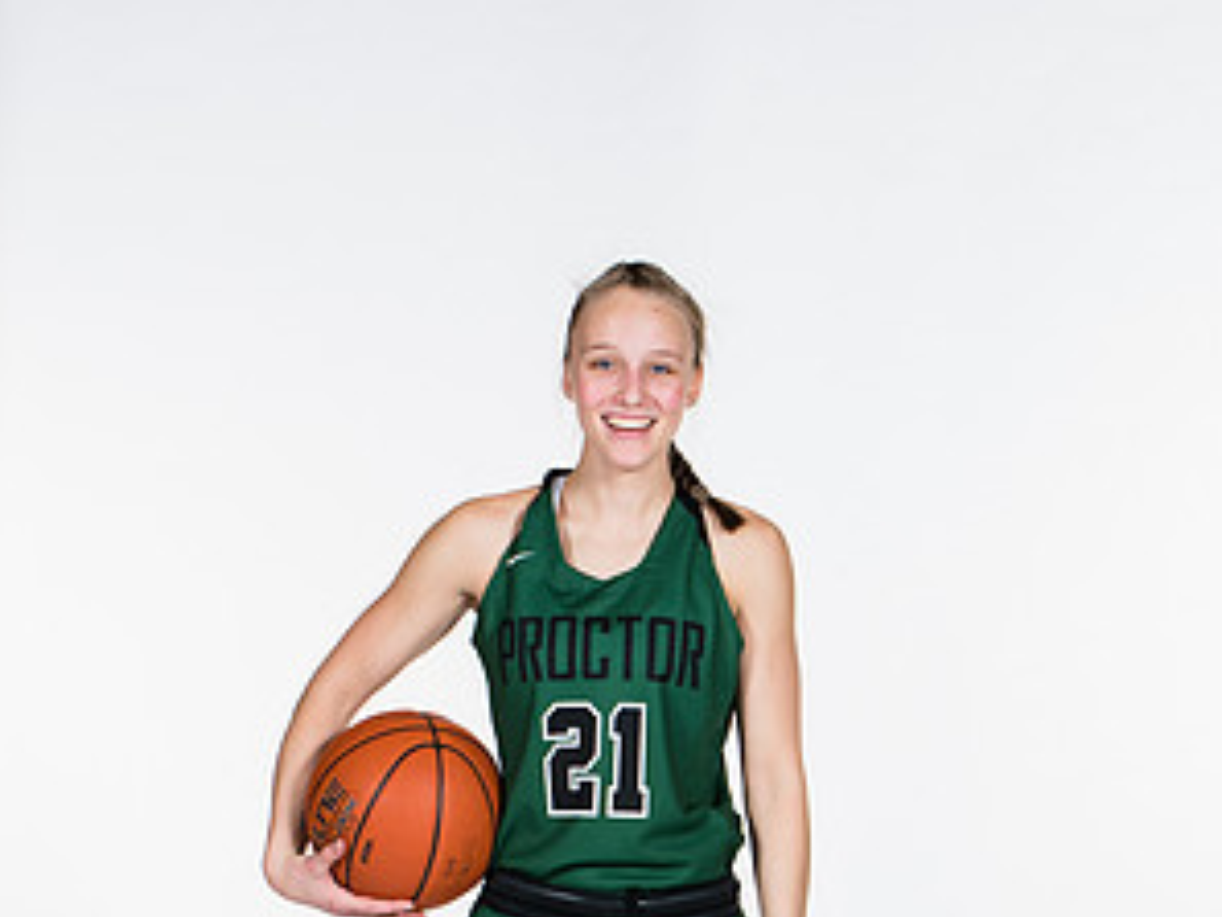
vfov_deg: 9.6
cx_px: 609
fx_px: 5403
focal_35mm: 153
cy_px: 921
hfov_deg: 12.9
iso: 200
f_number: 5.6
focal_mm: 70
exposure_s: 1/160
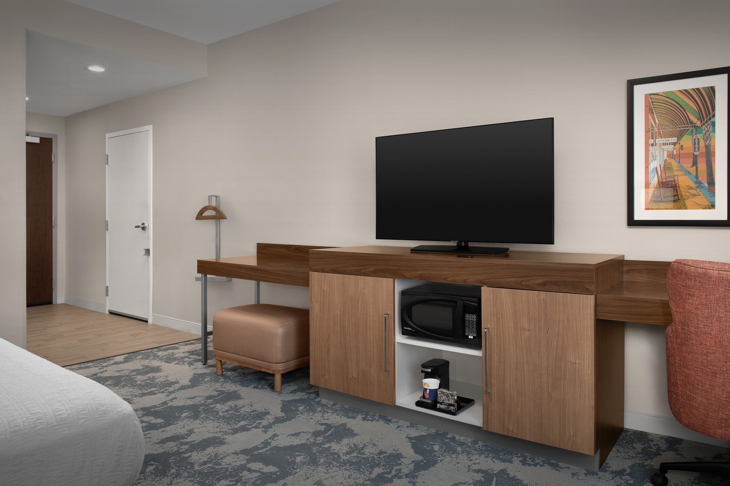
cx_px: 365
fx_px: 487
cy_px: 243
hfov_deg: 73.7
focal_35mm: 24
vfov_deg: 53.1
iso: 400
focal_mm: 24
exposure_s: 1/125
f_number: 11
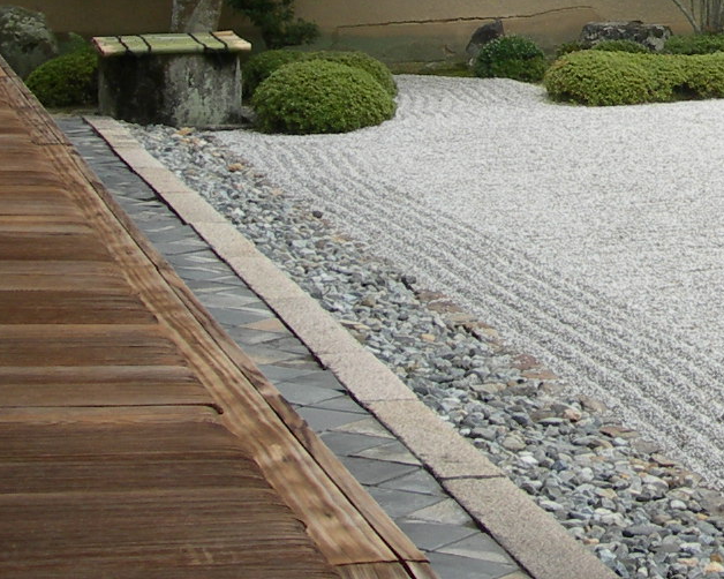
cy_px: -113
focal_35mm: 121
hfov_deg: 15.1
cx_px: 968
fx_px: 2592
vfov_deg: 12.4
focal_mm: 7.8
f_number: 4.8
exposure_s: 1/81.6
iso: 50
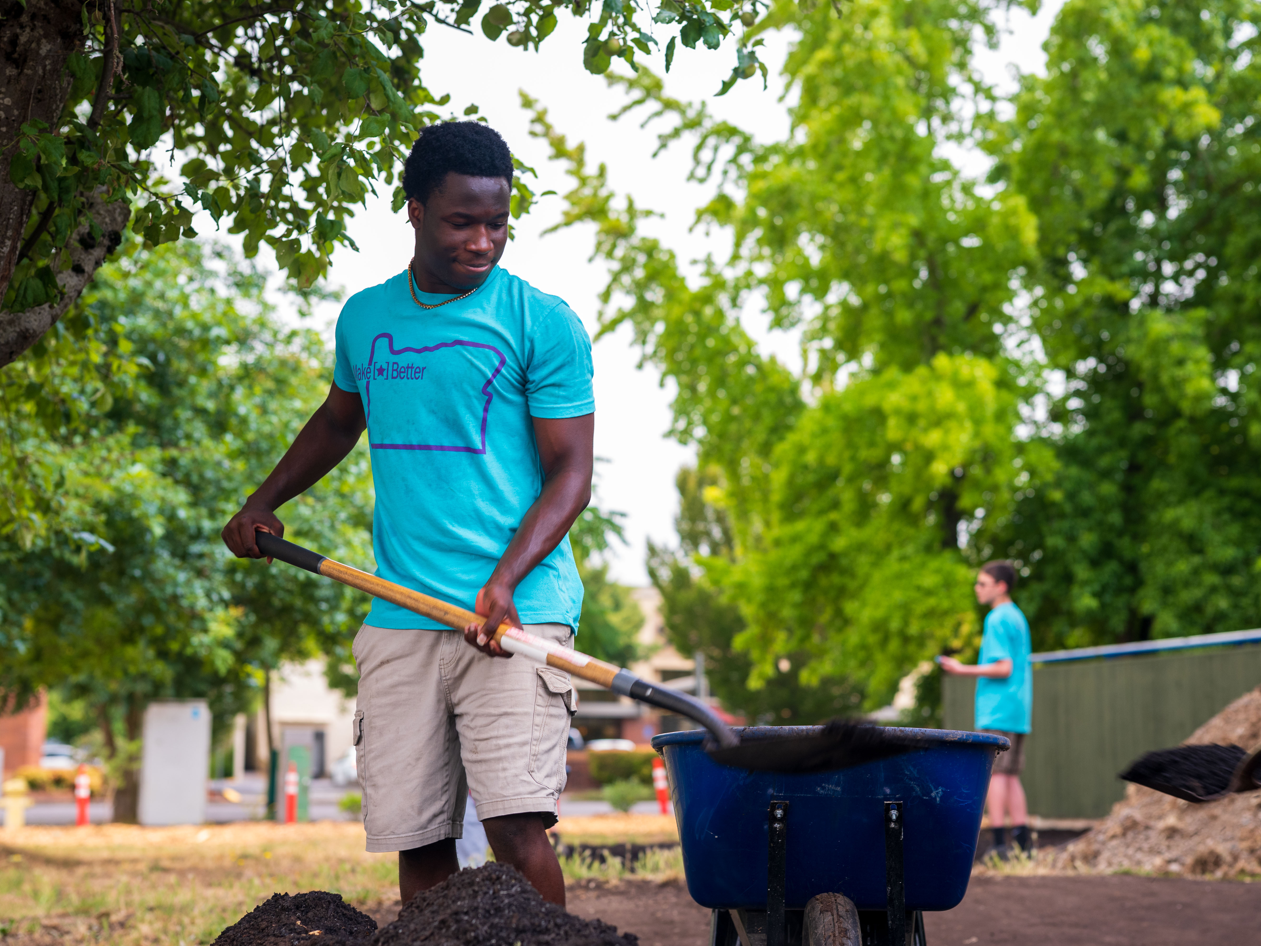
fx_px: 2004
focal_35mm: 55
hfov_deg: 34.9
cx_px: 642
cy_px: 481
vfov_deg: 26.6
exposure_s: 1/100
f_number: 2.8
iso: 400
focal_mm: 50
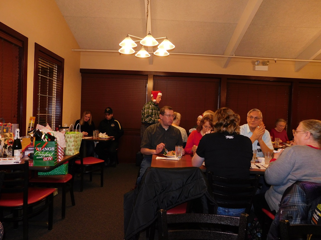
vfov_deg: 58.9
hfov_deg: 73.9
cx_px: 160
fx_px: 213
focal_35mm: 23
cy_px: 120
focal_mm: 4
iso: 200
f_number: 3
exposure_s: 1/30
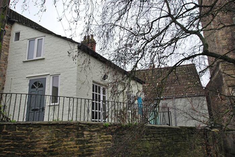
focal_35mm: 30
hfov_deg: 61.9
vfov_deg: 43.7
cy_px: 78
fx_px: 196
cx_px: 118
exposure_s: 1/200
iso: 400
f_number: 5.6
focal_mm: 20
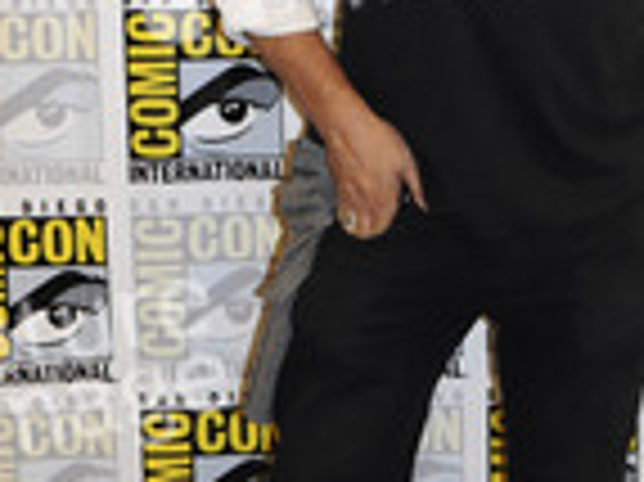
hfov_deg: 20.1
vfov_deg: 15.2
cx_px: 489
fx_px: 1803
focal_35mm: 97
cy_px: 162
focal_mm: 24
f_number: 4.5
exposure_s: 1/60
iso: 1000
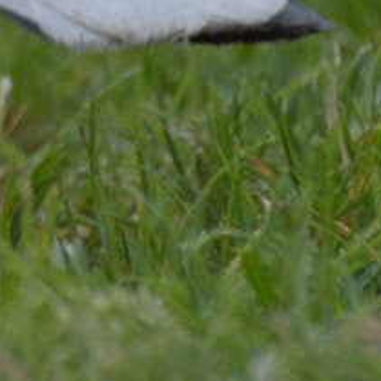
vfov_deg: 0.6
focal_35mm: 2934
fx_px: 36535
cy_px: -575
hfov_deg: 0.6
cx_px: -614
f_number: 8
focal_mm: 300
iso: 400
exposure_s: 1/125
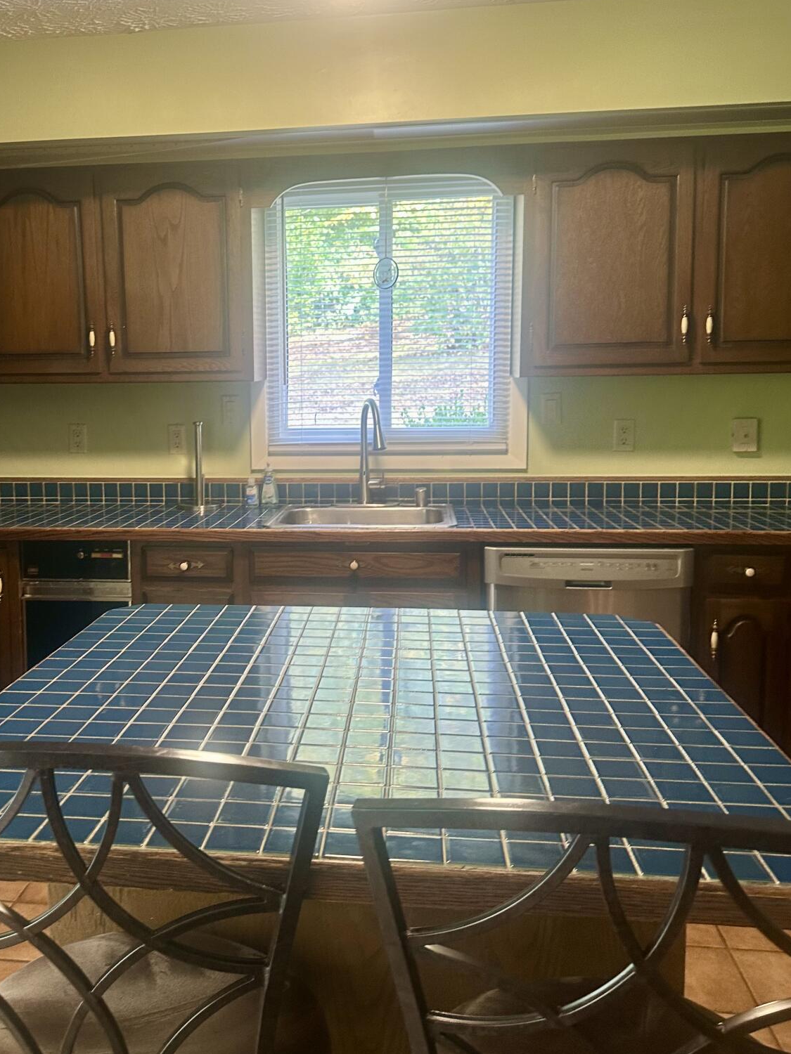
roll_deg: +1.0
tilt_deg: -4.6
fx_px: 975
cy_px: 472
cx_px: 274
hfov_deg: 43.6
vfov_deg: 56.7
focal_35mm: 32
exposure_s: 1/60
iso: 160
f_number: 1.78
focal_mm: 6.86
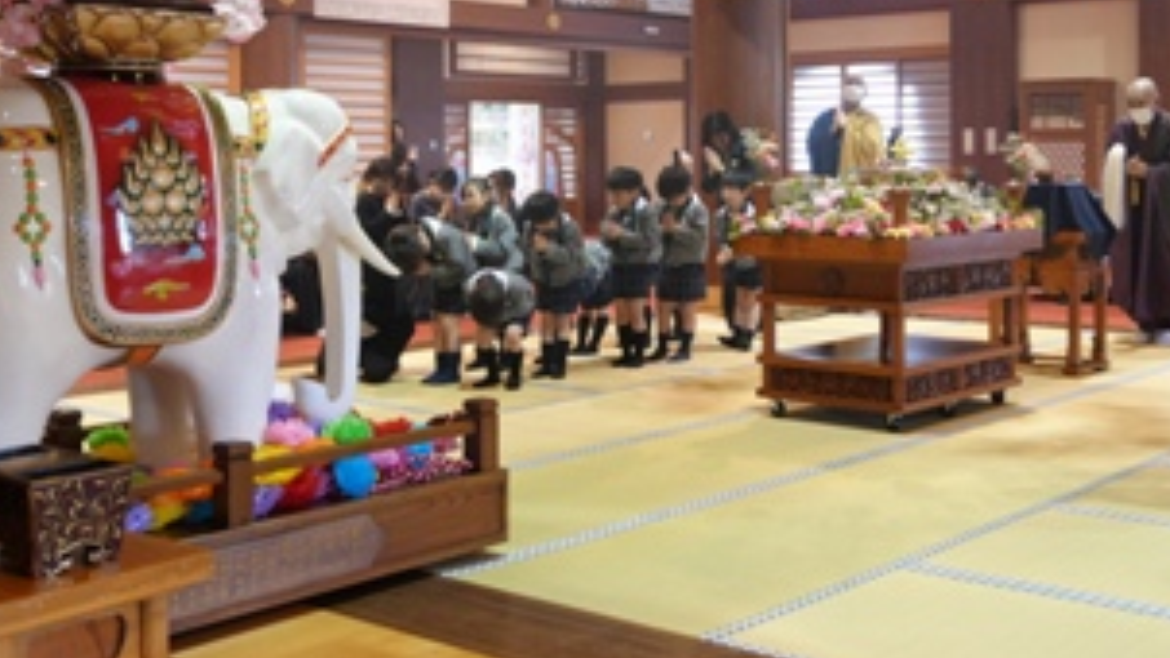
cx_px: 655
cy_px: 157
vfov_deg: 23.7
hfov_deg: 41.3
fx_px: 1551
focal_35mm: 50
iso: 2000
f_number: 4.5
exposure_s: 1/60
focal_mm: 24
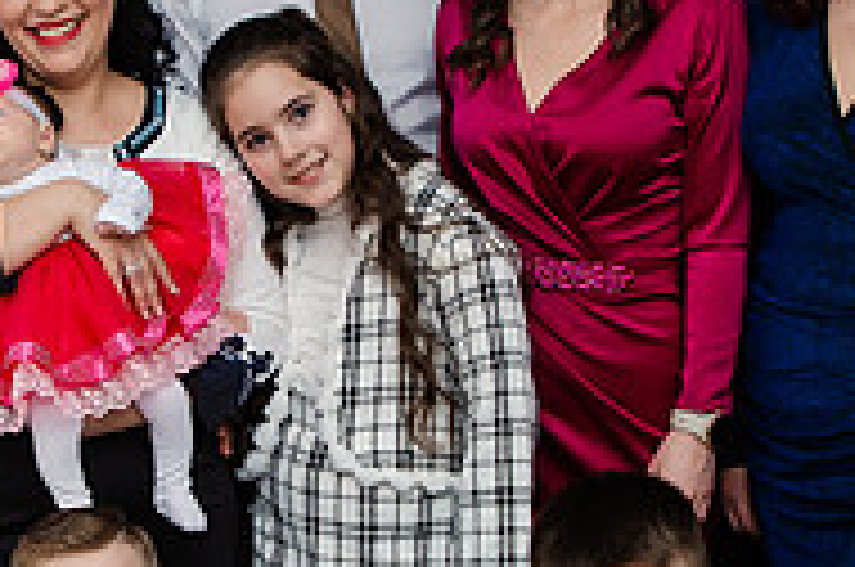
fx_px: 2039
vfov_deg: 15.8
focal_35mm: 86
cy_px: 297
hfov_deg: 23.5
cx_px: 264
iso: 500
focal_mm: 24
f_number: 3.5
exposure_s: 1/250
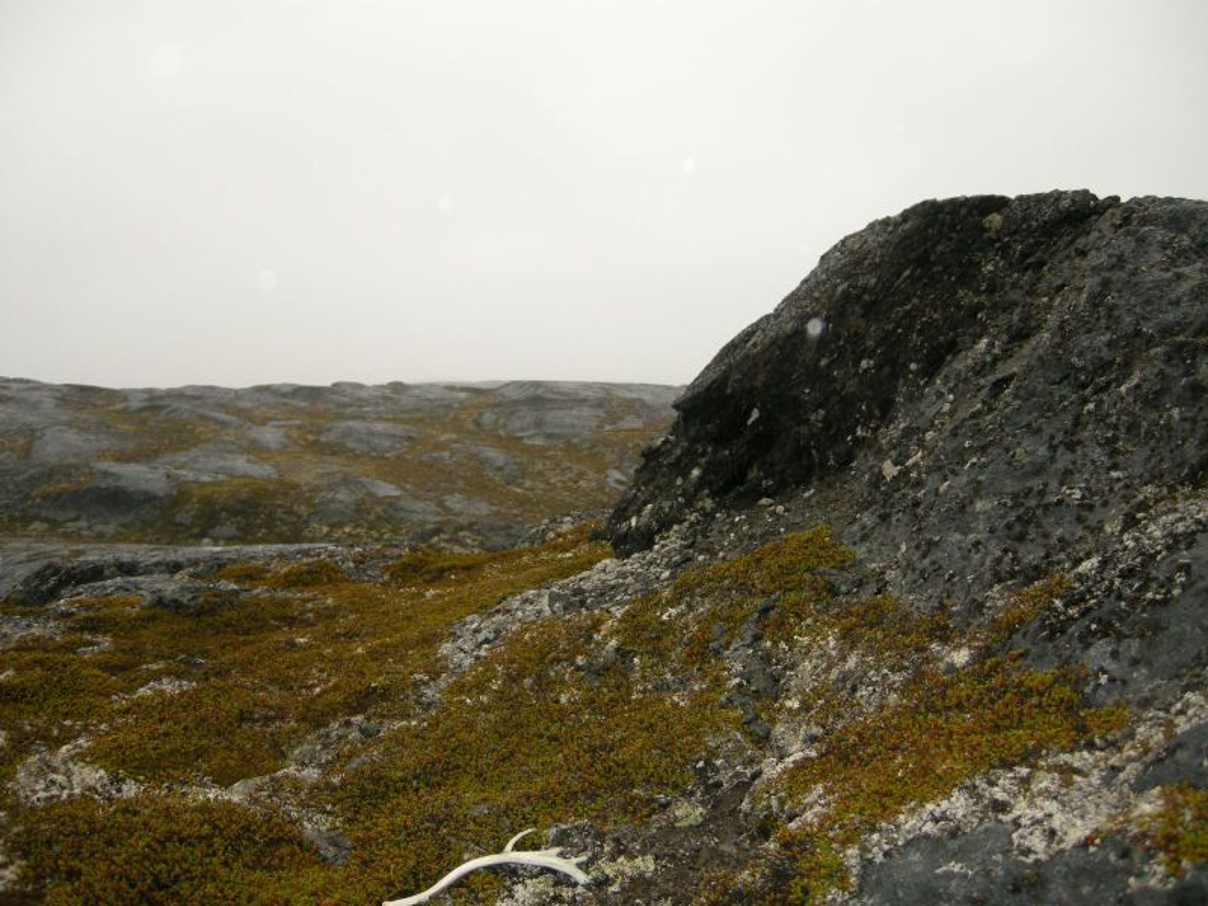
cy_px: 453
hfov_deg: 52.6
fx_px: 1221
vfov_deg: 40.7
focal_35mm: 35
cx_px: 604
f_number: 2.7
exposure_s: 1/274
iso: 88
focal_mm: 7.5
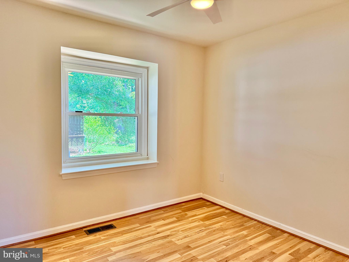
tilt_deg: -2.2
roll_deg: -1.3
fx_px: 242
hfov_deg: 71.6
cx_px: 174
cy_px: 131
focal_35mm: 24
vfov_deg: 56.8
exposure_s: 1/120
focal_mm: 6.76
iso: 200
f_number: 1.78
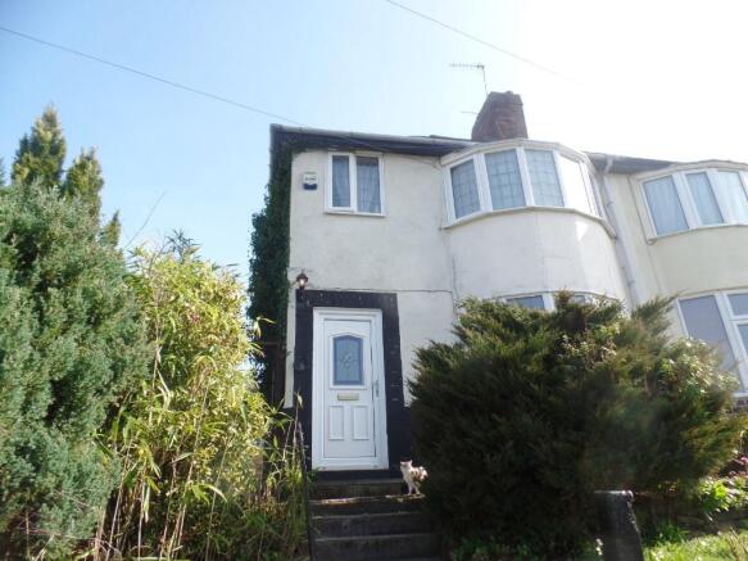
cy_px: 280
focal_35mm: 23
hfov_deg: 73.9
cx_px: 374
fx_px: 497
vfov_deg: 58.9
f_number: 3.5
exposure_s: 1/250
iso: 80
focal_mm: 4.1
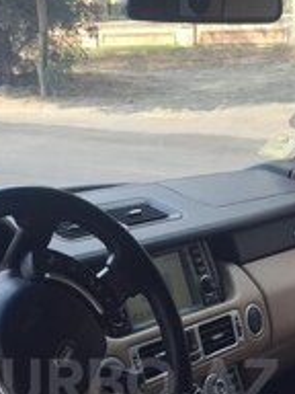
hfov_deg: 19.6
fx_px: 852
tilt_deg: -24.0
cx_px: 121
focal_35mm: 75
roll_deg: +4.1
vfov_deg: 24.9
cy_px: 382
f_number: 2.2
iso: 32
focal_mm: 4.15
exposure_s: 1/265
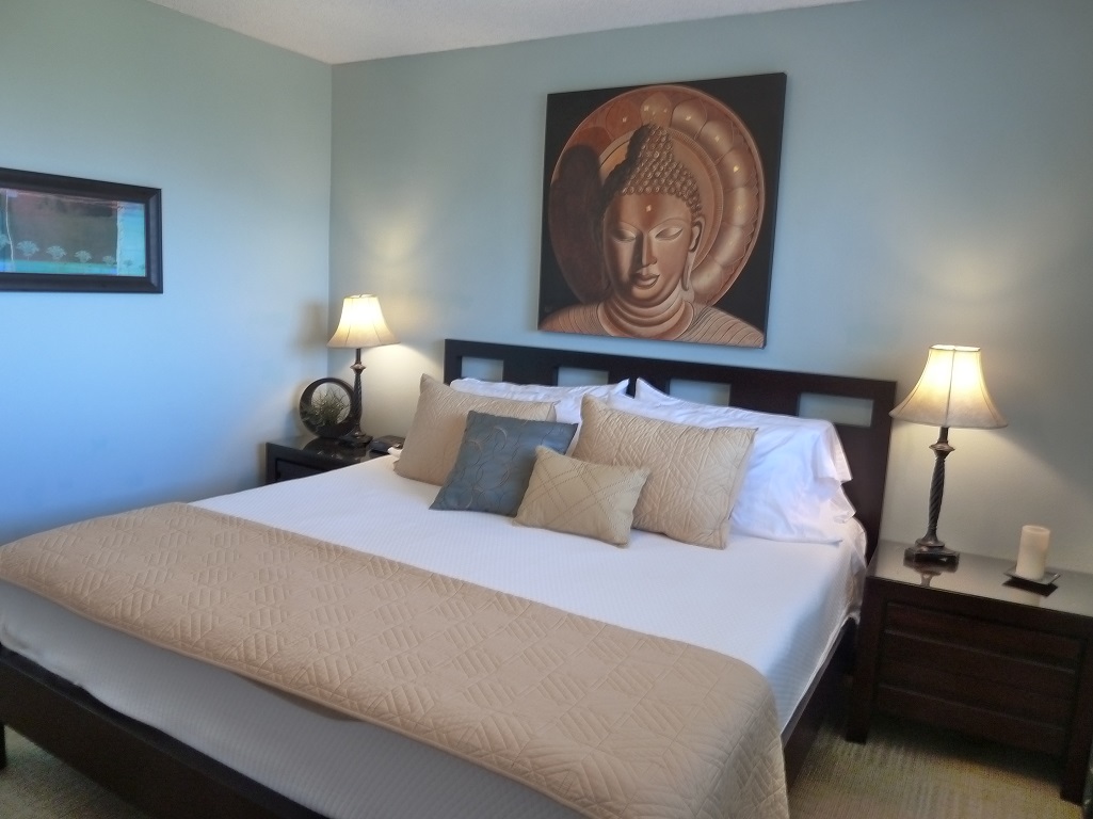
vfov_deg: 54.9
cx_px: 546
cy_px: 410
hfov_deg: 69.4
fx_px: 789
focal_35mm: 25
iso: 400
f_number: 3.3
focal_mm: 4.1
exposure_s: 1/6
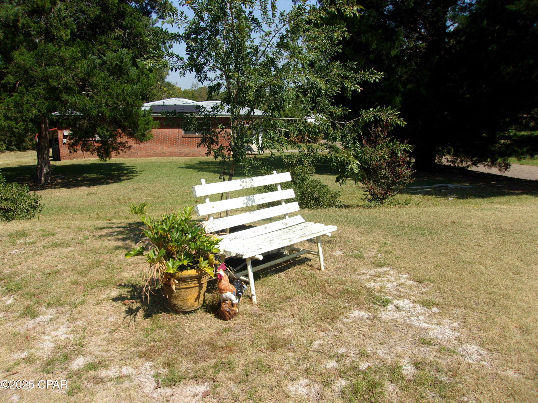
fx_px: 420
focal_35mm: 27
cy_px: 202
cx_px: 269
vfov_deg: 51.4
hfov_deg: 65.3
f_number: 10.4
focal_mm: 4.9
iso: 80
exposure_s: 1/100
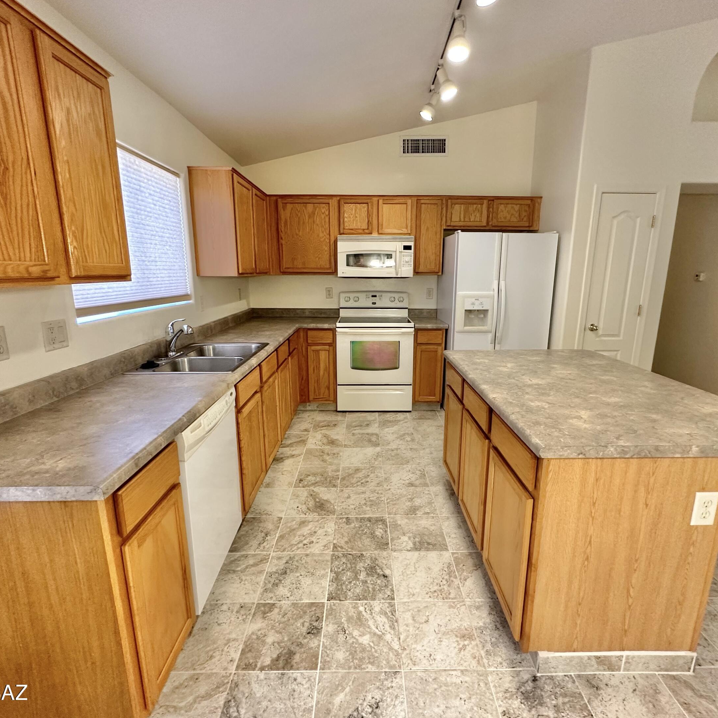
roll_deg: +2.1
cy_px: 357
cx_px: 370
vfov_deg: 84.0
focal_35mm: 17
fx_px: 399
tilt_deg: -13.2
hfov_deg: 83.9
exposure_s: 1/120
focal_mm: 2.22
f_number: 2.2
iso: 250
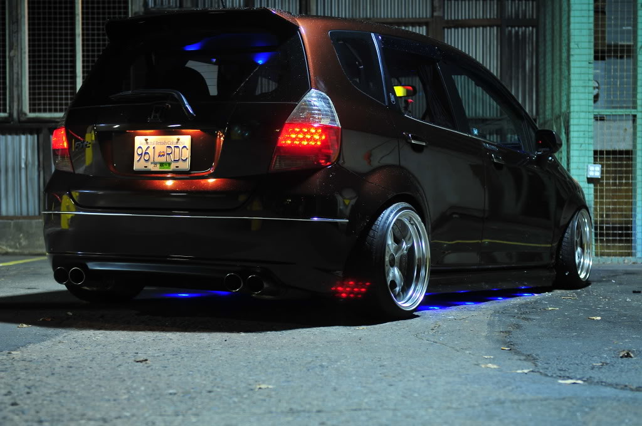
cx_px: 321
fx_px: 1282
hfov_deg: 28.1
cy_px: 213
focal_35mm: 72
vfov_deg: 18.9
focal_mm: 48
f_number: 2.8
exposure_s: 1/2
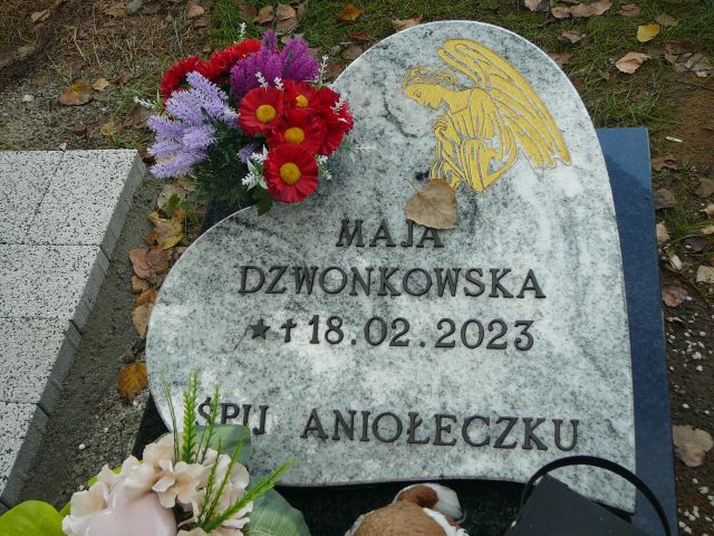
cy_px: 268
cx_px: 357
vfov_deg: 33.6
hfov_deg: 43.9
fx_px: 887
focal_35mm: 43
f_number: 3.2
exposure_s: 1/200
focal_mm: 6.4
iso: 80
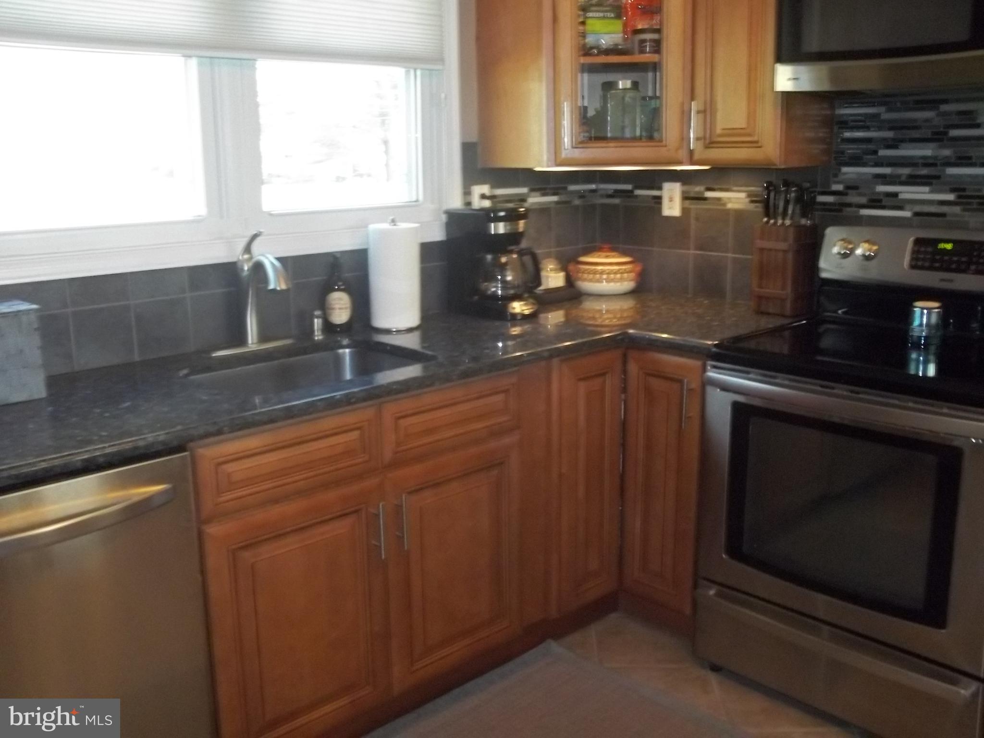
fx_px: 938
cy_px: 369
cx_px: 492
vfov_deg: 42.9
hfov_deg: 55.4
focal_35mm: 33
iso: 320
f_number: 3.3
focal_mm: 5.9
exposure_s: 1/30
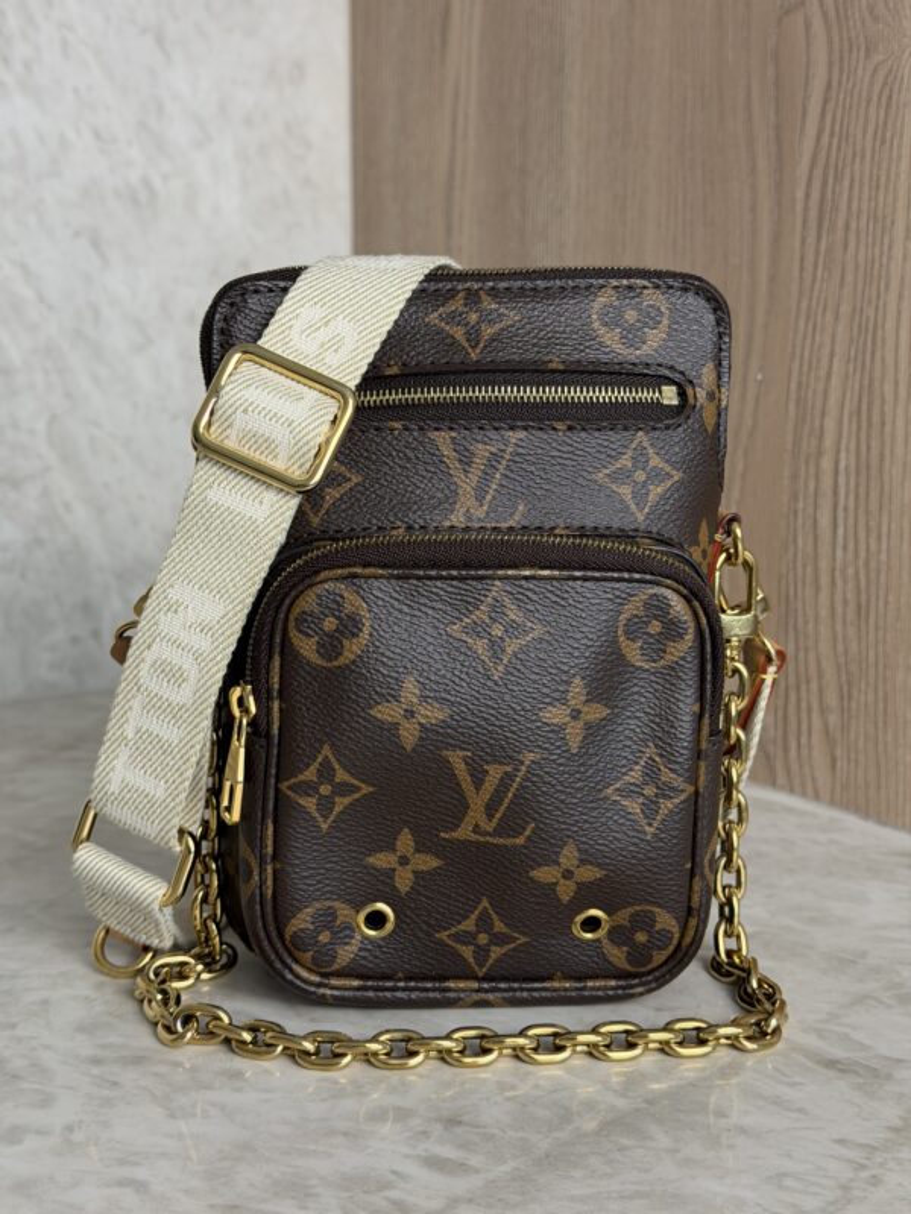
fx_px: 1684
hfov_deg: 30.3
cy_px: 607
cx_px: 456
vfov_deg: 39.7
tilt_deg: -10.0
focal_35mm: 48
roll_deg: -0.2
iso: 50
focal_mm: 6.76
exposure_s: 1/60
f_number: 1.78
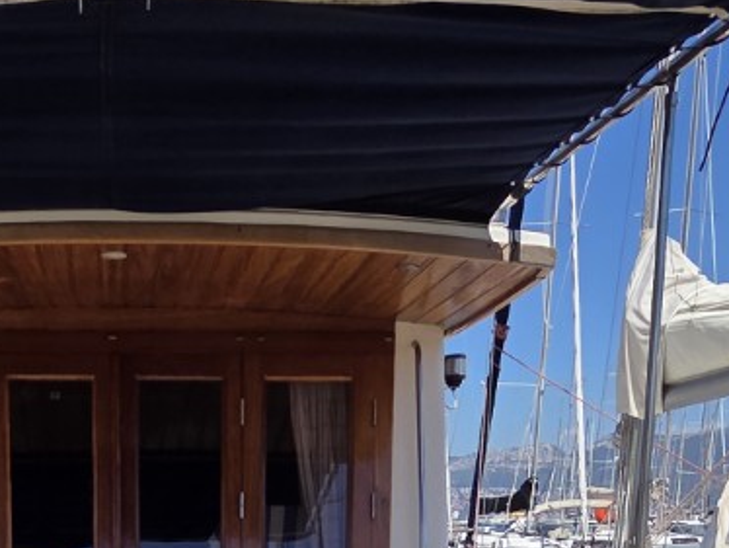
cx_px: 142
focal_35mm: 50
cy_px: 934
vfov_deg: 21.4
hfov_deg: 36.8
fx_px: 1054
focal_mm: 2.2
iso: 50
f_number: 2.2
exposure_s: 1/2745
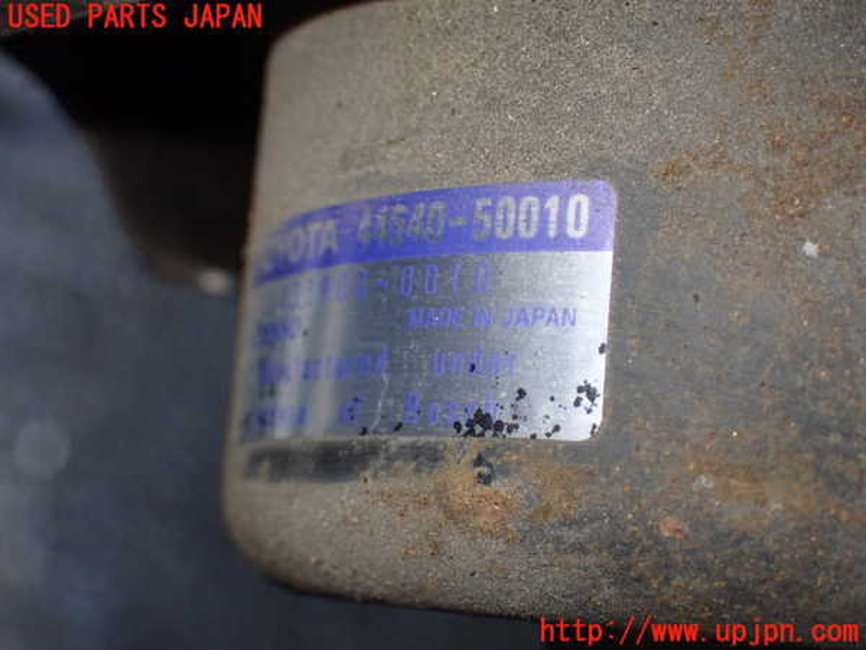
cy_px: 325
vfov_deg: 20.7
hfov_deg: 27.4
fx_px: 1776
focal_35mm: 71
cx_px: 433
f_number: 3.9
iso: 800
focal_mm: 12.73
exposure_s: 1/80
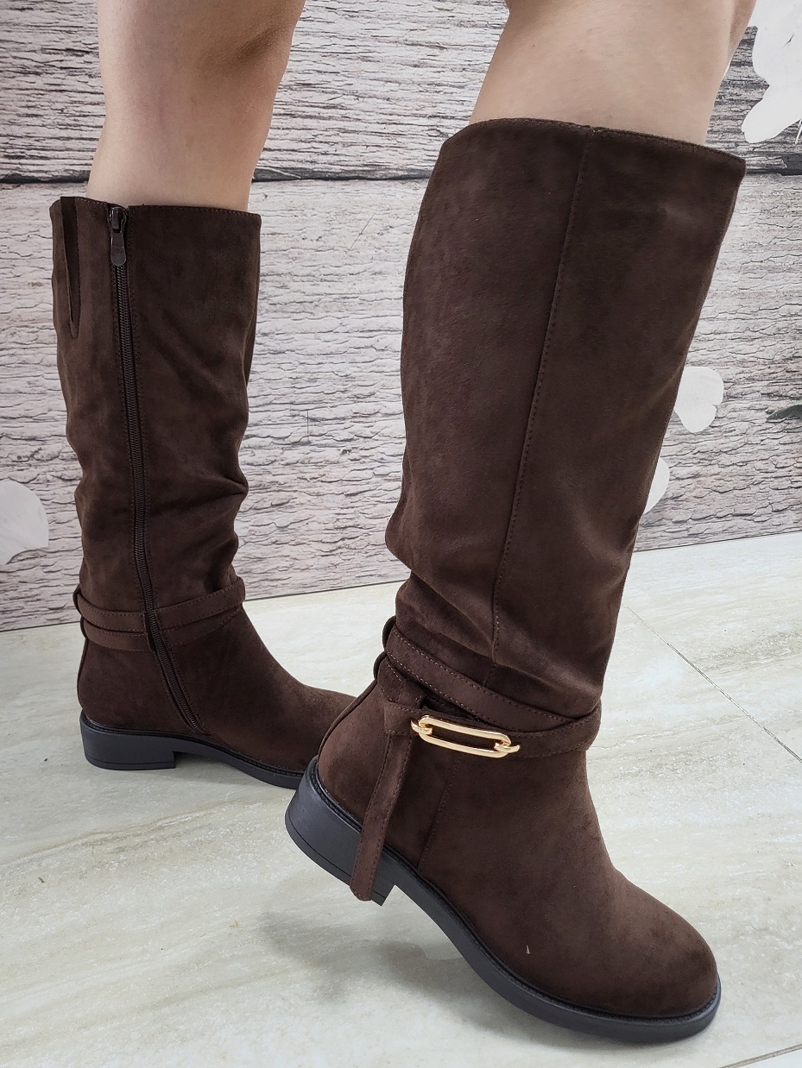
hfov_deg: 49.8
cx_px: 406
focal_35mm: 28
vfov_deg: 63.4
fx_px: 865
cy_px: 546
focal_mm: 4.25
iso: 250
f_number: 1.8
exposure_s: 1/100
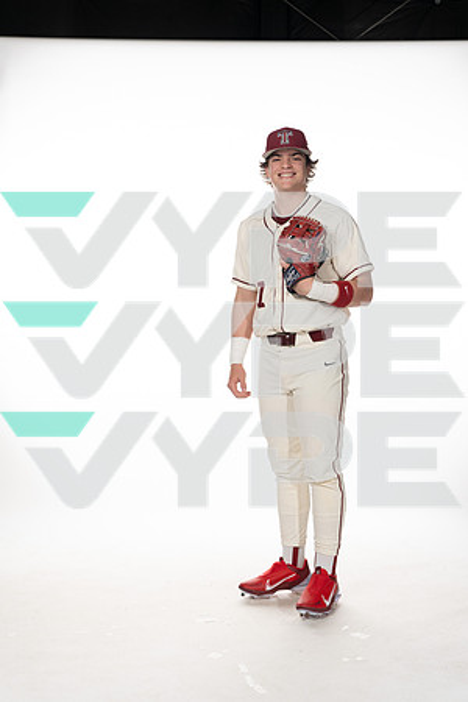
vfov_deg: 38.9
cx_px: 234
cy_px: 351
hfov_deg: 26.5
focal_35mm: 51
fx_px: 994
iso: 400
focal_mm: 51
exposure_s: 1/250
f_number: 6.3
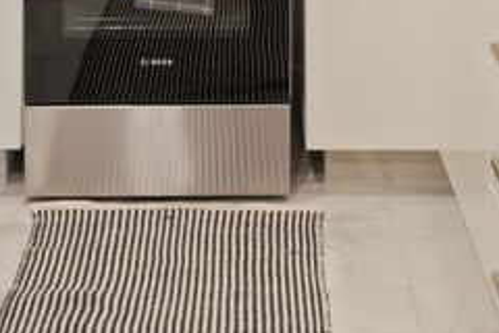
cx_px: 233
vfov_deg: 14.8
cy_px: -389
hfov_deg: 28.8
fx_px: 970
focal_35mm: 70
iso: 250
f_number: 8
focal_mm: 14
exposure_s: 1/5
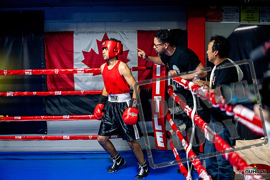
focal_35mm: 50
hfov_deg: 39.6
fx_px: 375
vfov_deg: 27.0
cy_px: 90
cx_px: 135
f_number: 2
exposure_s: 1/1000
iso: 4000
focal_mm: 50
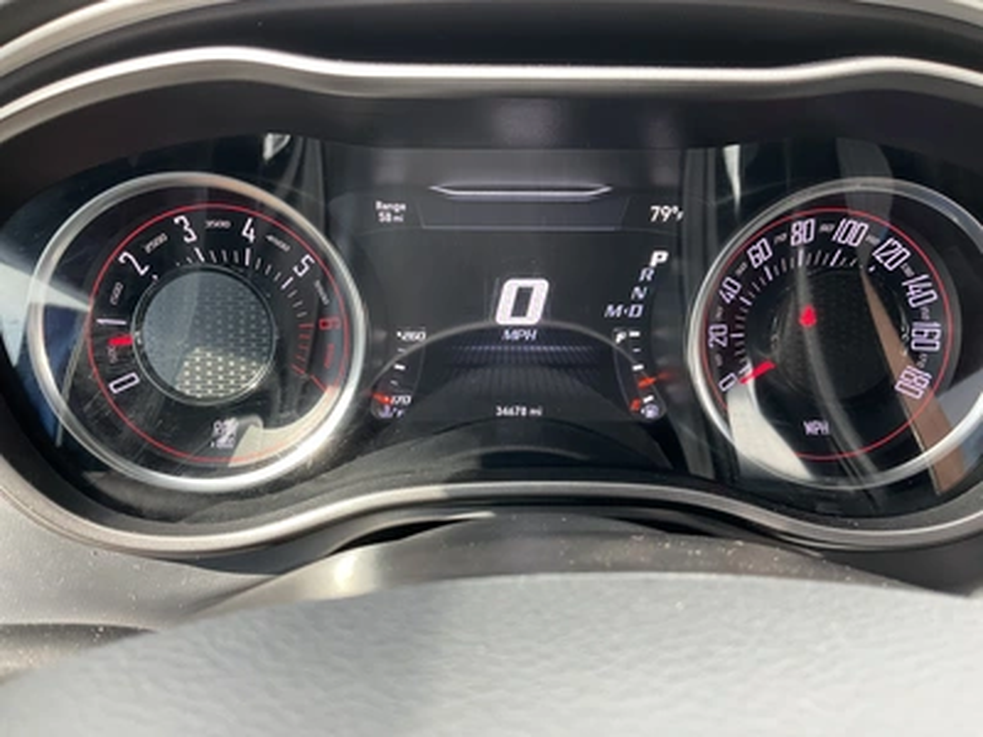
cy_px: 368
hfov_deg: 61.7
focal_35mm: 29
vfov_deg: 48.2
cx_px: 492
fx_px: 824
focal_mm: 3
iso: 64
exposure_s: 1/76
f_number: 1.8
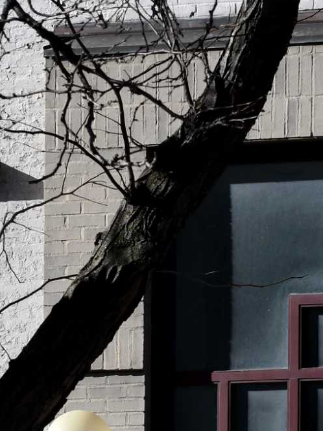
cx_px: 322
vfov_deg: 4.4
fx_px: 5648
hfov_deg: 3.3
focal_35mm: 454
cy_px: 326
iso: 500
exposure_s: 1/1000
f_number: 7.1
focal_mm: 102
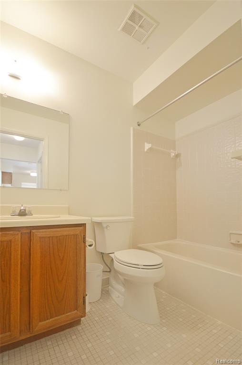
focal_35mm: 15
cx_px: 121
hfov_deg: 77.0
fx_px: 152
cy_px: 182
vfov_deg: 100.5
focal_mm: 10
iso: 720
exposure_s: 1/60
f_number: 4
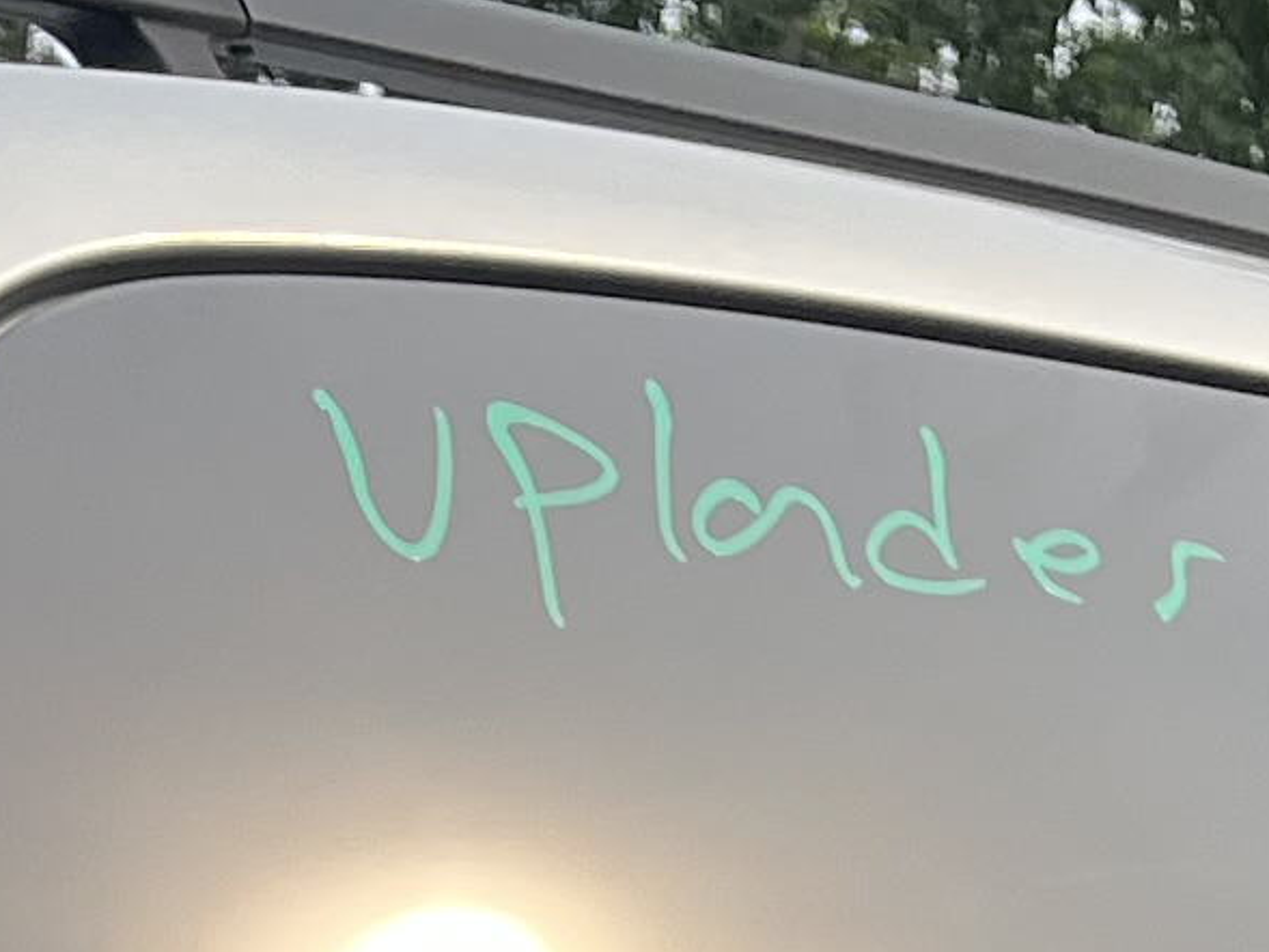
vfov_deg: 7.3
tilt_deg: -10.1
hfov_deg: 11.1
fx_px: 6527
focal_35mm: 178
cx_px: 595
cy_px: 2992
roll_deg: +0.9
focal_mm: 5.1
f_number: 1.6
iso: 50
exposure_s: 1/1140
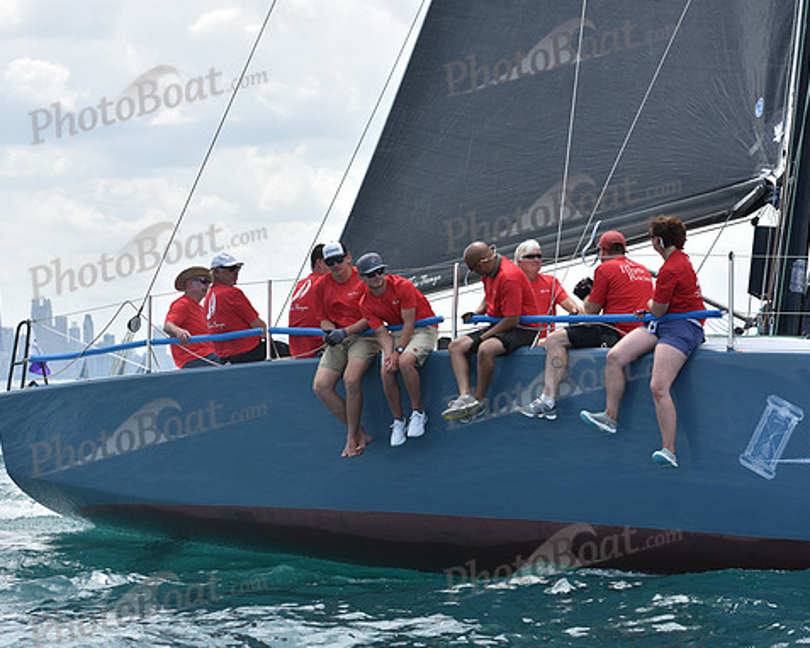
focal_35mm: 89
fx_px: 2134
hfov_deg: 21.5
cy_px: 321
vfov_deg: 17.3
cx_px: 357
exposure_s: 1/1250
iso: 250
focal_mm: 78
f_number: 5
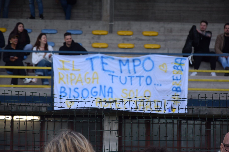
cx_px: 114
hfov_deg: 13.0
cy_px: 76
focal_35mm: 158
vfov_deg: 8.7
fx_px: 1002
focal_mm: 105
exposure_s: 1/320
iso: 400
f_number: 6.3
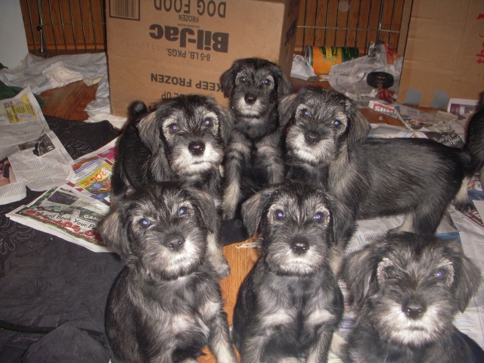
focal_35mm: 38
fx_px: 531
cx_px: 242
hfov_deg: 49.0
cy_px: 182
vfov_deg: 37.7
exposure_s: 1/60
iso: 200
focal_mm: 6.3
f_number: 3.3
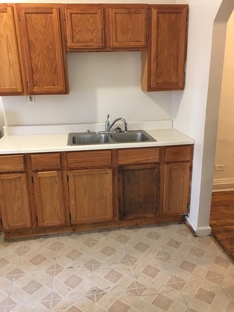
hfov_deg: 48.2
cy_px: 156
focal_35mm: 29
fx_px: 261
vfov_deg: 61.7
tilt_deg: -14.7
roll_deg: +0.4
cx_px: 117
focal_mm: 4.15
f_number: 2.2
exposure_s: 1/4
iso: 80
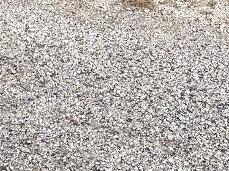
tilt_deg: -9.5
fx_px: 906
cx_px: 17
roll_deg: -1.4
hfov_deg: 14.2
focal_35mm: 137
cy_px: -219
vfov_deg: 9.7
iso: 32
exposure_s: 1/4902
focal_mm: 5.1
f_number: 1.6
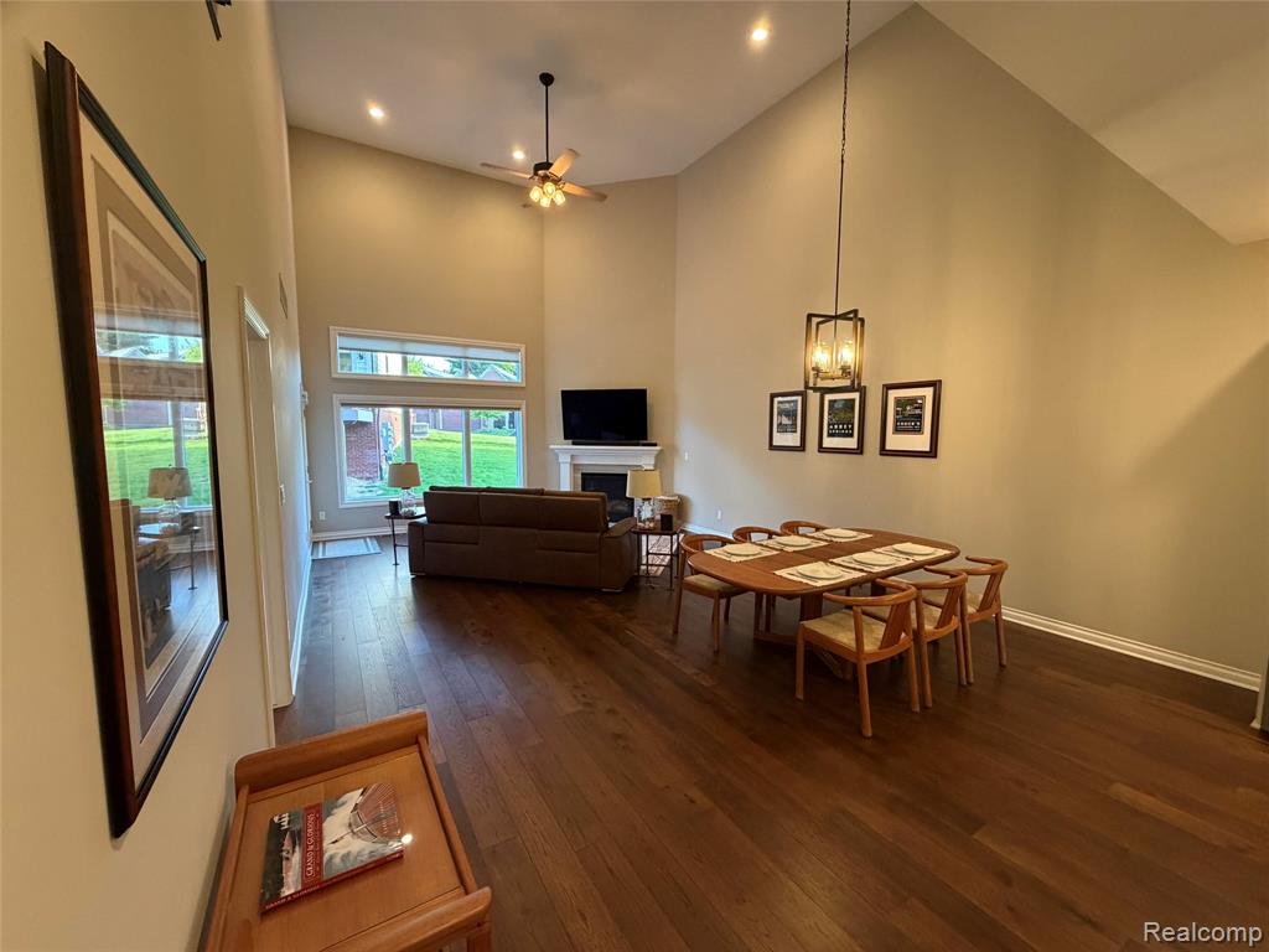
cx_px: 634
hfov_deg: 102.1
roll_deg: -0.2
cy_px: 476
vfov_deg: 85.7
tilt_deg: -5.2
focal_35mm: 14
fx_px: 513
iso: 400
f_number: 2.2
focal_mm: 2.22
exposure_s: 1/60
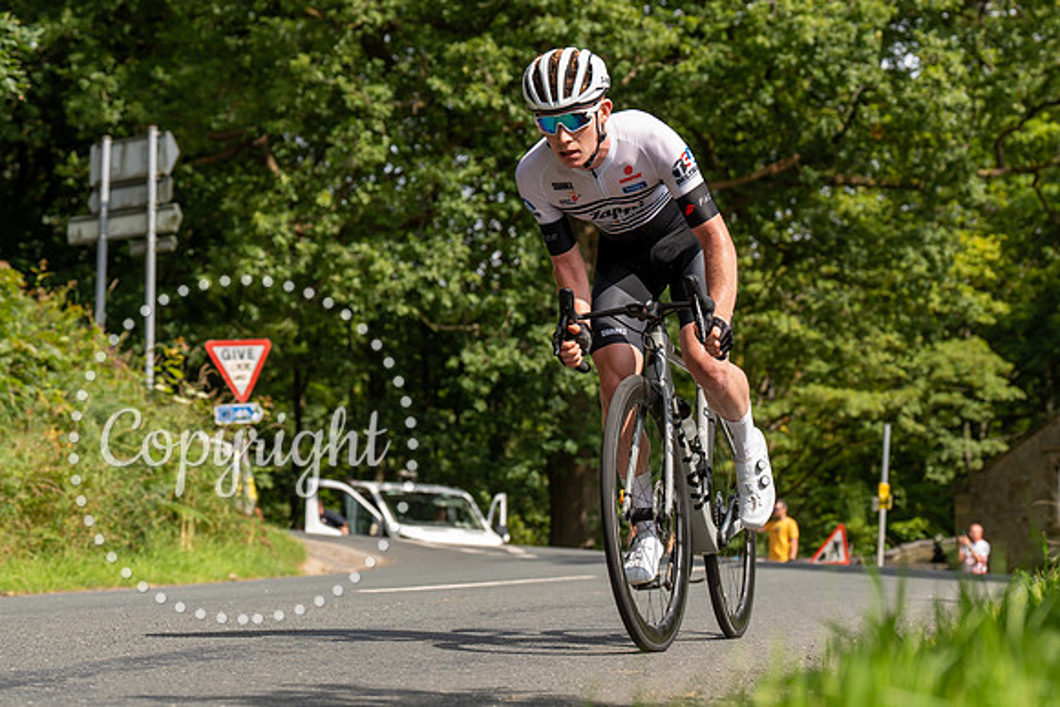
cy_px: 333
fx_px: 2920
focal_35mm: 99
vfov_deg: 13.8
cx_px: 665
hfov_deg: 20.5
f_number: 5
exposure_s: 1/1000
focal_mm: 79
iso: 200
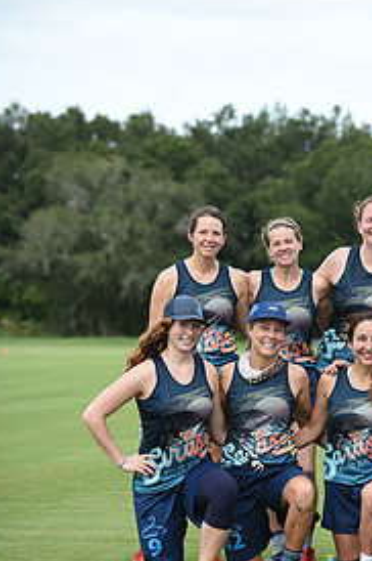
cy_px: 350
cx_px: 568
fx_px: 3356
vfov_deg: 9.5
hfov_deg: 6.3
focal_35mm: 216
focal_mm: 102
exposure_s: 1/400
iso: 100
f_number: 4.5
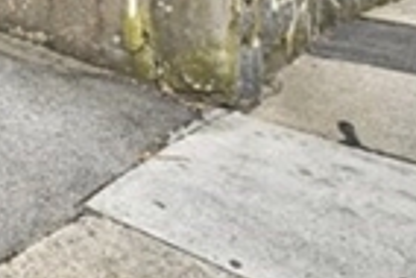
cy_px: -148
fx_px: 625
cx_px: -233
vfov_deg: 21.0
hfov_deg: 25.6
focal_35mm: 54
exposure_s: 1/250
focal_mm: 15
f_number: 22
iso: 800
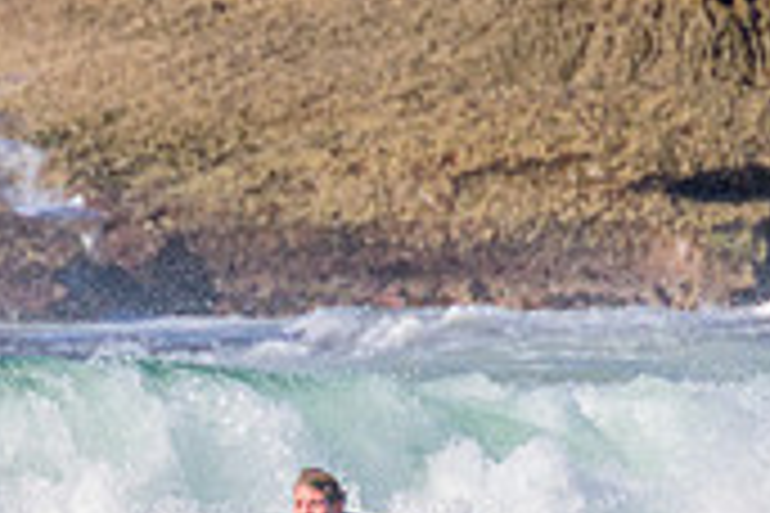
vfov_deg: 0.5
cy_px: 578
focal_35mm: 2717
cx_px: 216
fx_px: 58109
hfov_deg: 0.8
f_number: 11
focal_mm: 800
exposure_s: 1/2000
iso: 1100
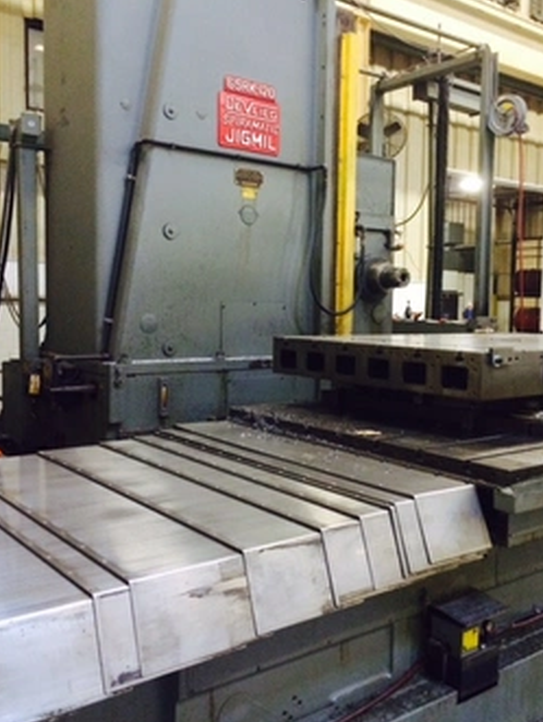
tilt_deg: -7.4
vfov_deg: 52.6
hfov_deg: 40.6
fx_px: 731
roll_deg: -0.7
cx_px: 316
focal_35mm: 35
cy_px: 349
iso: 320
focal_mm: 4.15
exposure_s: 1/30
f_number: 2.2
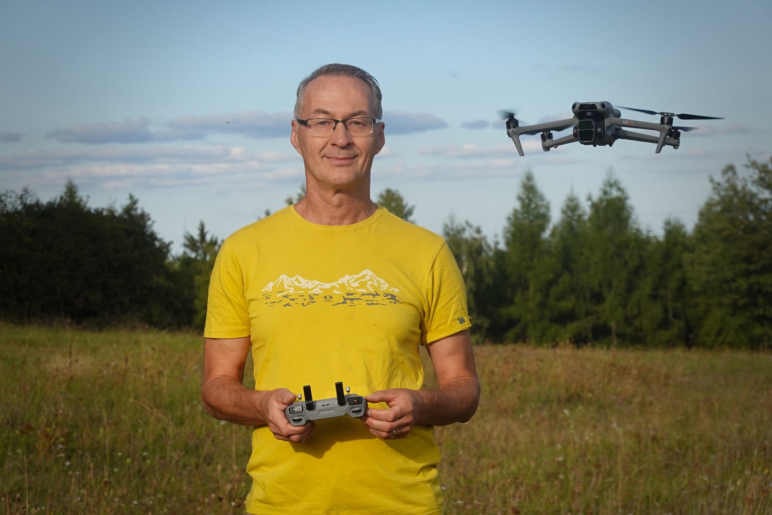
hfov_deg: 16.8
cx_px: 386
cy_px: 258
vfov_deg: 11.2
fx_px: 2616
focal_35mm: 122
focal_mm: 44.4
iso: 250
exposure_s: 1/1600
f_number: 4.5
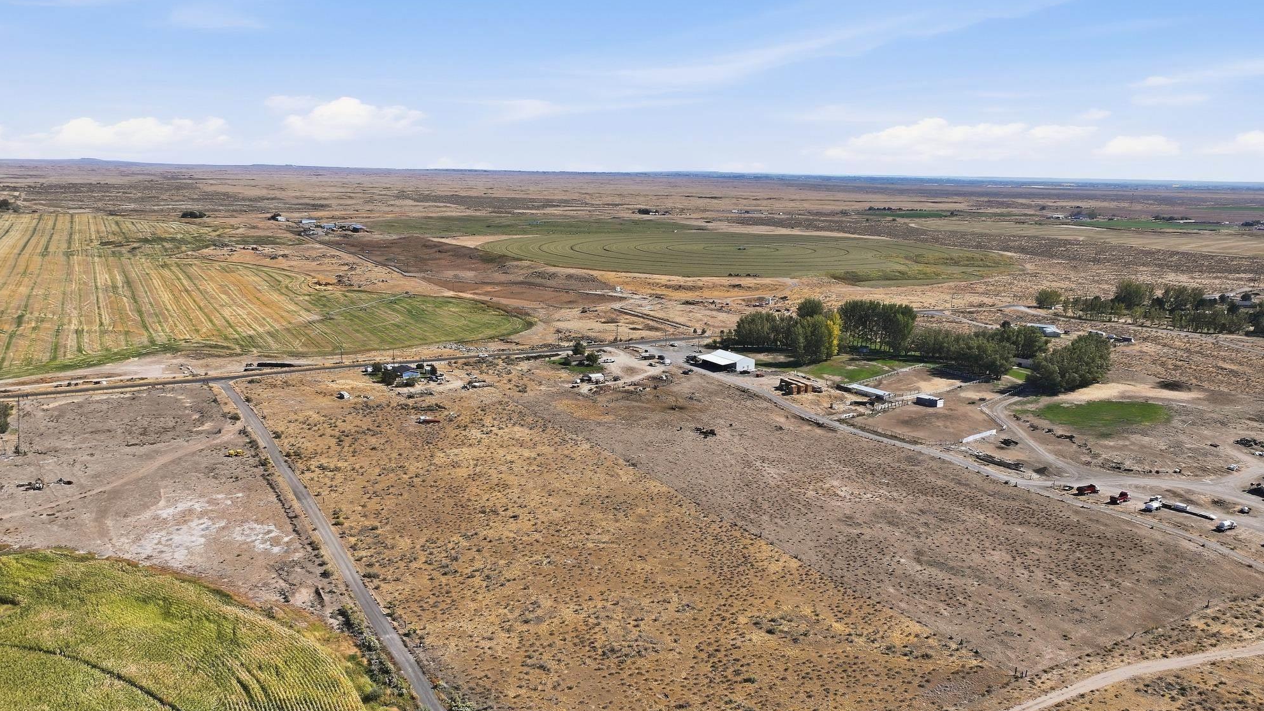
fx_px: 905
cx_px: 631
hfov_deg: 69.9
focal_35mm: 27
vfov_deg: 42.4
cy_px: 467
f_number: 2.8
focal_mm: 12.3
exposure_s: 1/2500
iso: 100
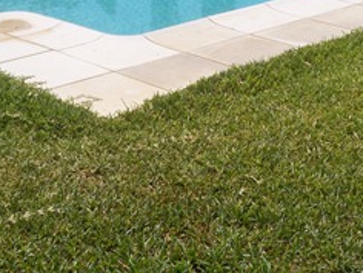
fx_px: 996
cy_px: -62
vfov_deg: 15.0
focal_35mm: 95
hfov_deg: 20.7
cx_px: 182
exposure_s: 1/1000
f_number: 4.7
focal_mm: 6.3
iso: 64
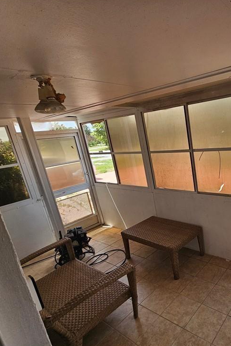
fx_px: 183
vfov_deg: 86.9
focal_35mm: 19
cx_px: 212
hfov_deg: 55.2
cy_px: 177
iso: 50
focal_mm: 2.2
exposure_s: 1/235
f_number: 2.2
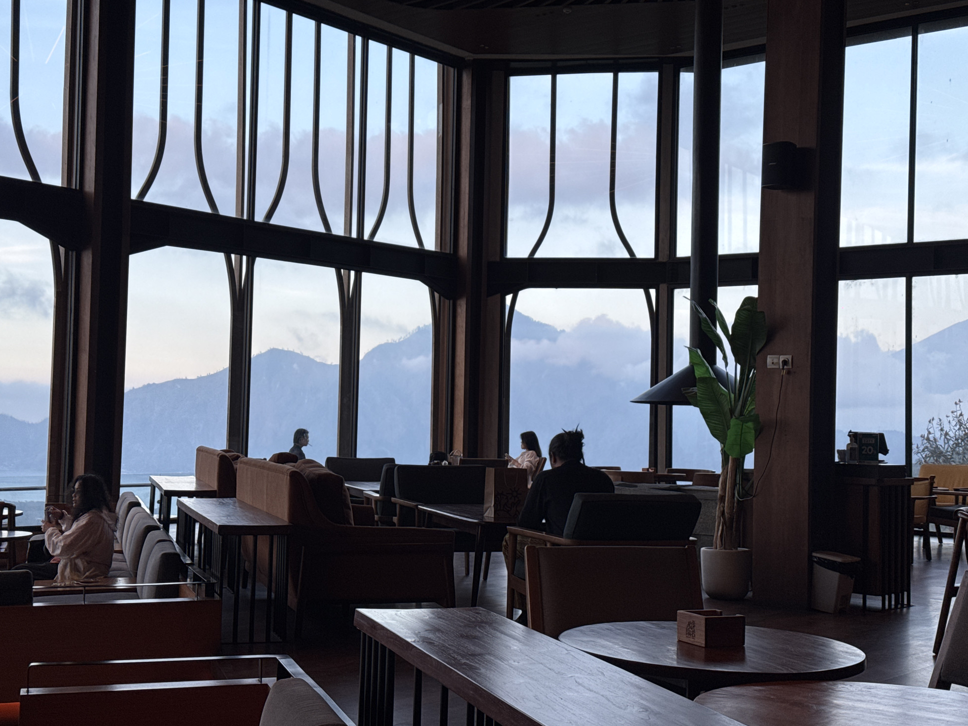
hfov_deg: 38.9
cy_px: 368
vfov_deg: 29.7
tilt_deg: +2.5
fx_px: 1370
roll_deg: -1.6
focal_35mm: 49
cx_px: 480
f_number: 1.78
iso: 64
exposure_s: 1/383
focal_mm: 6.76
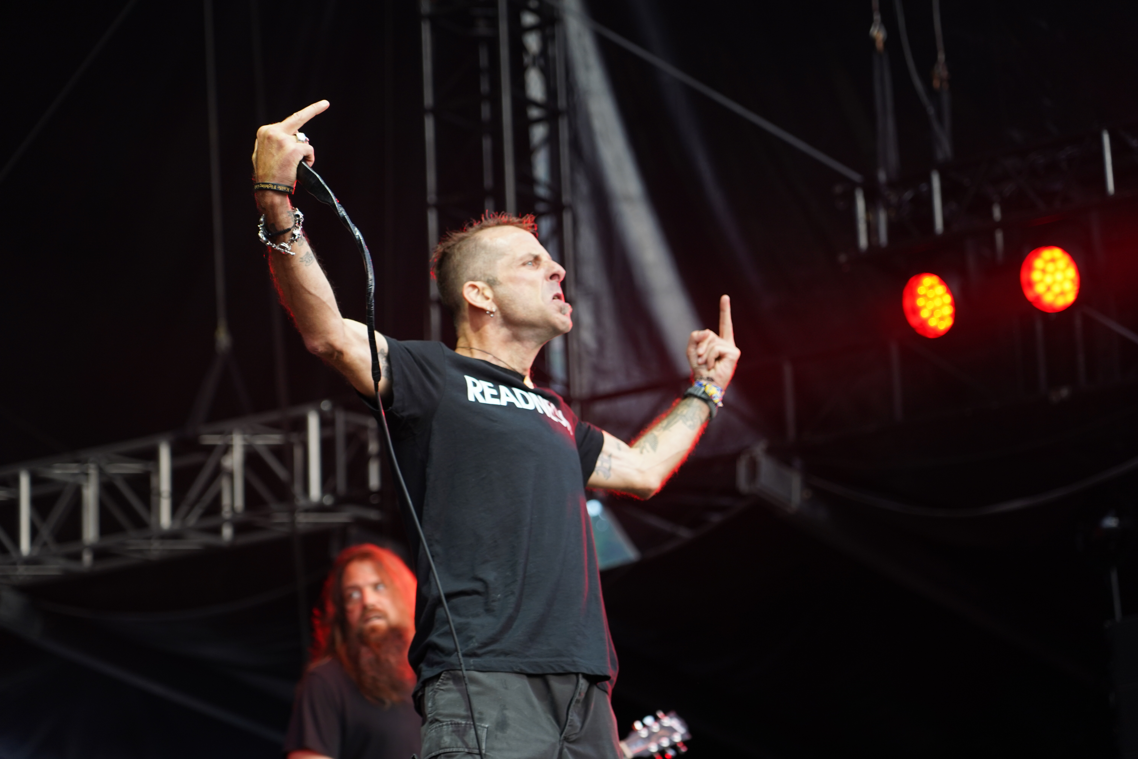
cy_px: 380
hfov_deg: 19.5
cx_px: 569
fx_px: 3319
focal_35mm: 105
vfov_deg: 13.0
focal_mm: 105
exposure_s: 1/125
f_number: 4
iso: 500
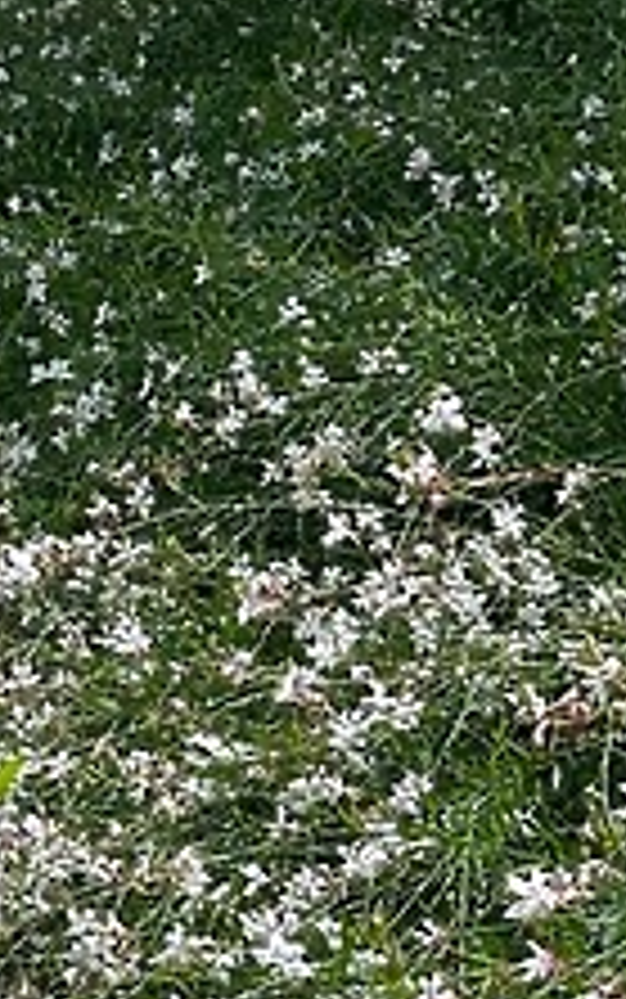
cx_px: -635
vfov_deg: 18.9
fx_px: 2999
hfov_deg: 10.9
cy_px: 634
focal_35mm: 110
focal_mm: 6.86
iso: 80
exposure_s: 1/3247
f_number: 1.78
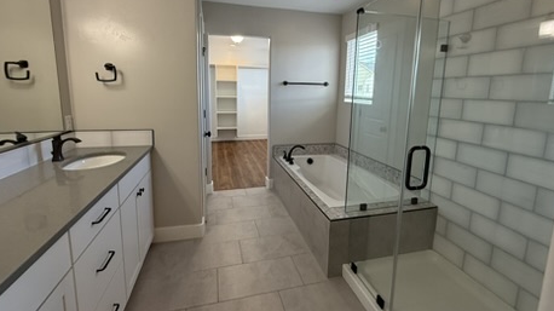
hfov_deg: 99.4
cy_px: 123
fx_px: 235
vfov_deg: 66.3
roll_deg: -1.2
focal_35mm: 16
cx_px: 271
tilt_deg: -8.0
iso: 160
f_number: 2.2
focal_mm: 2.22
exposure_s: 1/120
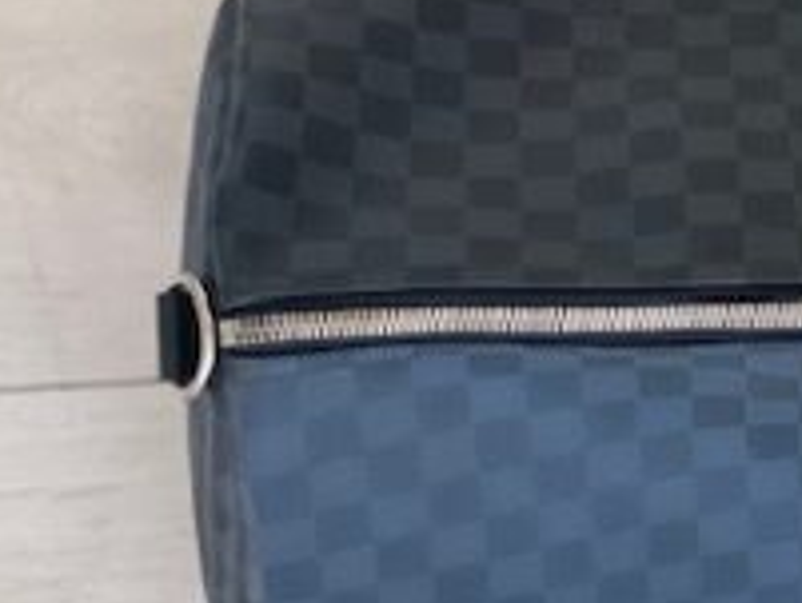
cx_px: 1161
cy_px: 300
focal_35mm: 155
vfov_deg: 9.6
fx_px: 3593
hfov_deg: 12.2
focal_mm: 6
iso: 200
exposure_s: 1/122
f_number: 2
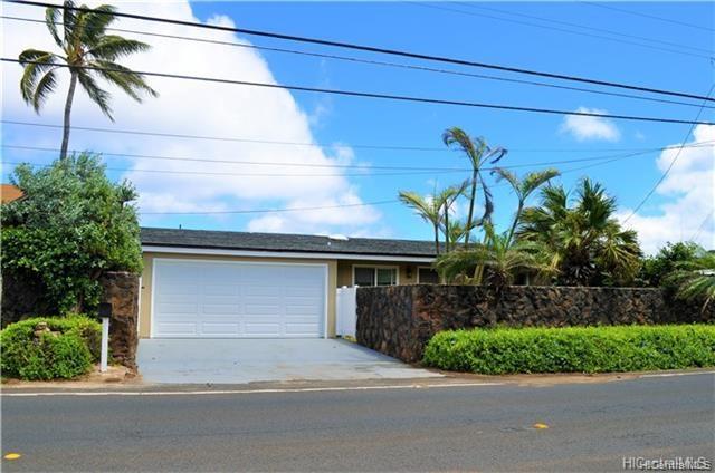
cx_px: 358
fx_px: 535
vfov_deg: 47.7
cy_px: 236
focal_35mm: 27
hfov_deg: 67.5
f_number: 9
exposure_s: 1/320
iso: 200
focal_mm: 18
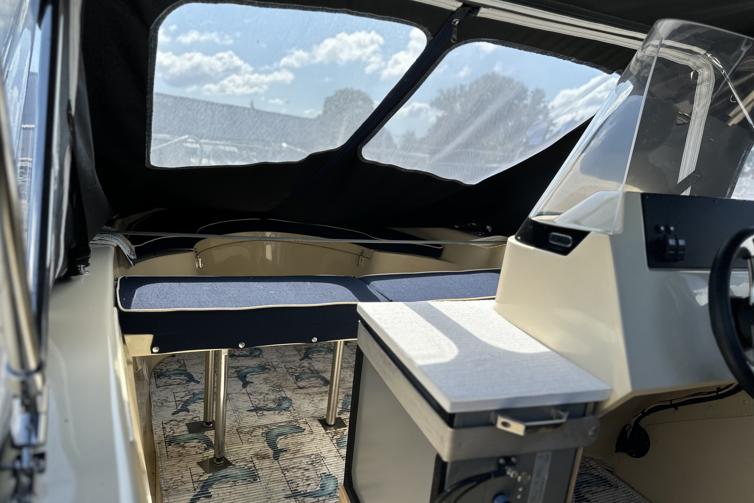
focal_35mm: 26
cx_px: 385
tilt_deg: -12.7
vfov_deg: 49.4
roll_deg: -3.8
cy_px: 283
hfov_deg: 69.4
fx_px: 545
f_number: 1.78
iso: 80
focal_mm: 6.86
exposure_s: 1/2353
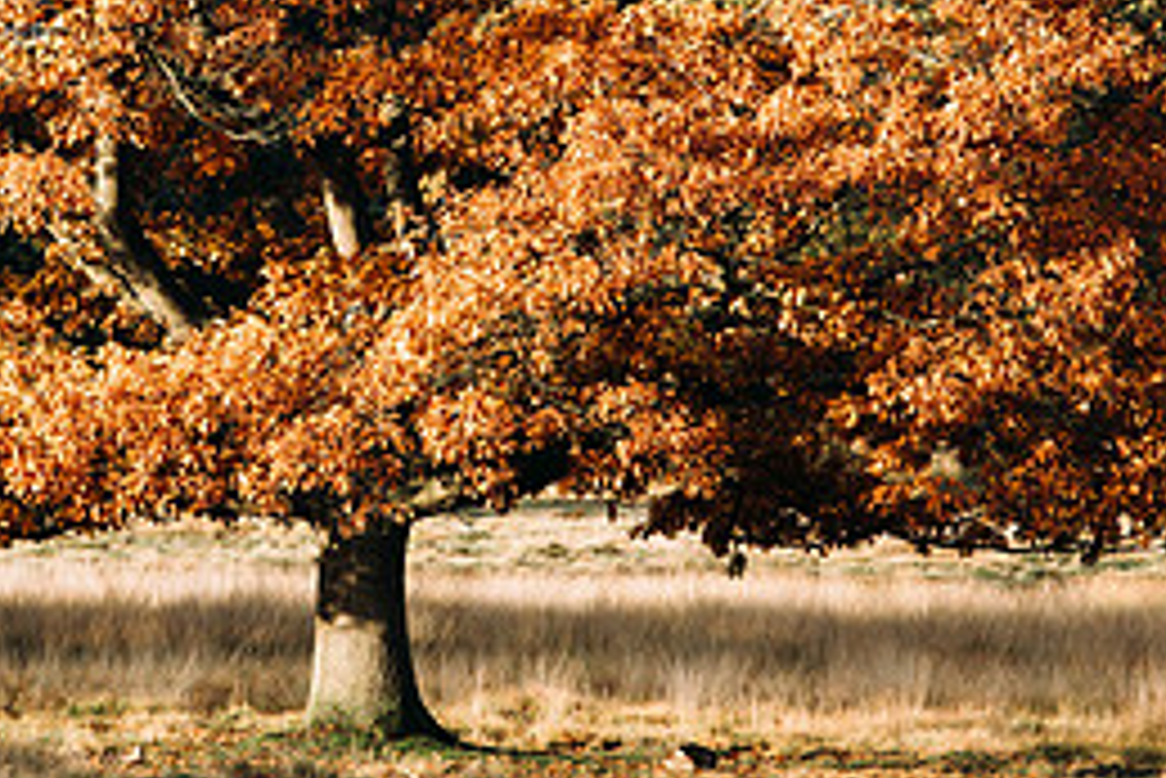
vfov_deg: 2.1
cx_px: 347
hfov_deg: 3.1
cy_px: -43
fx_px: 21744
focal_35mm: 671
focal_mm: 300
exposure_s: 1/160
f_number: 8
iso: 100
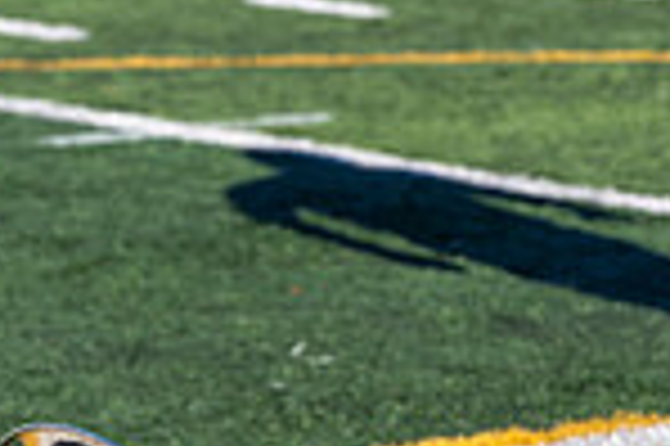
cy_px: -376
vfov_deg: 4.3
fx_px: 5930
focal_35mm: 319
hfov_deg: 6.4
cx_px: 1093
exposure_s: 1/2000
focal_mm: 82
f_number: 5
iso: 250
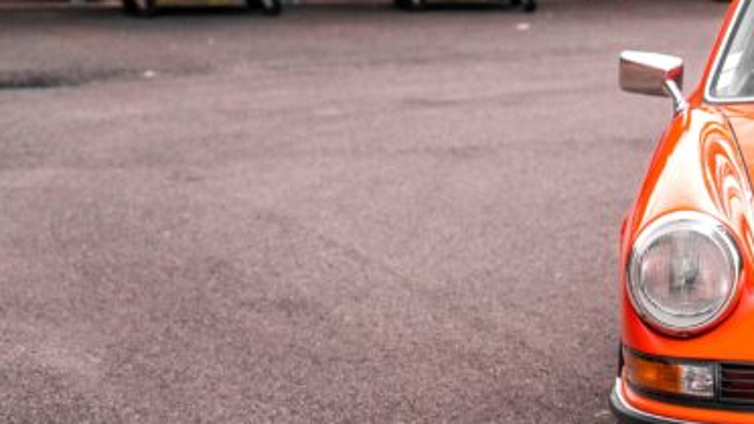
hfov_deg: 14.3
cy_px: 143
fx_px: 2878
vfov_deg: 8.4
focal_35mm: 144
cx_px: 987
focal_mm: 50
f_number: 3.2
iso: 100
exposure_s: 1/640
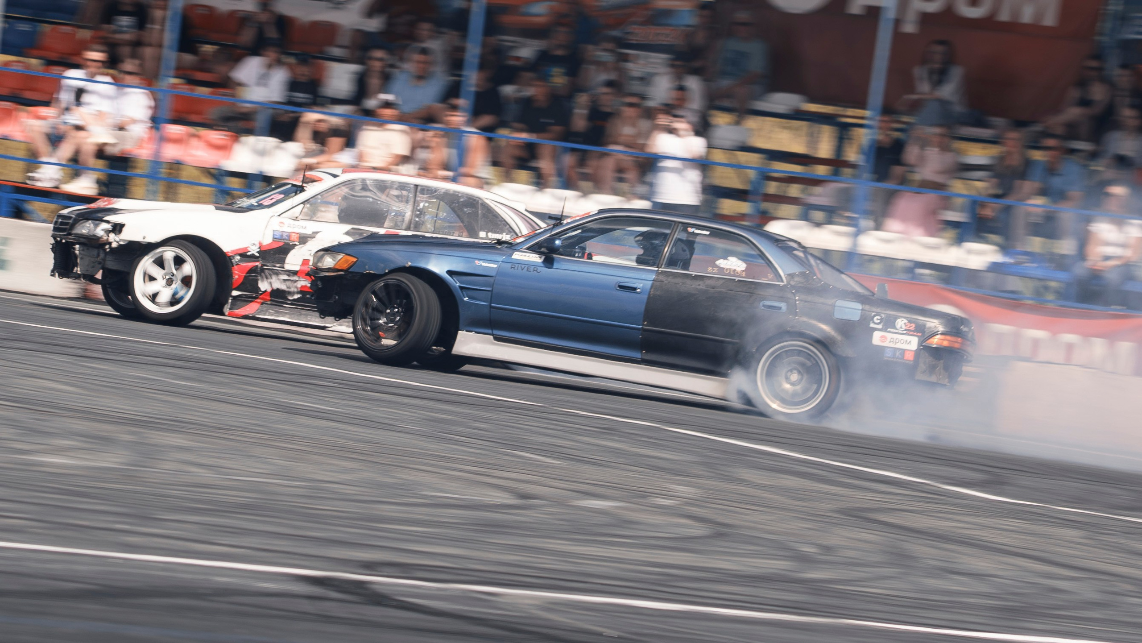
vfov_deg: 3.9
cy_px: 287
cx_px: 474
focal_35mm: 310
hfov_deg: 7.0
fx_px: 9402
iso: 100
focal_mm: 135
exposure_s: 1/125
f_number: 10
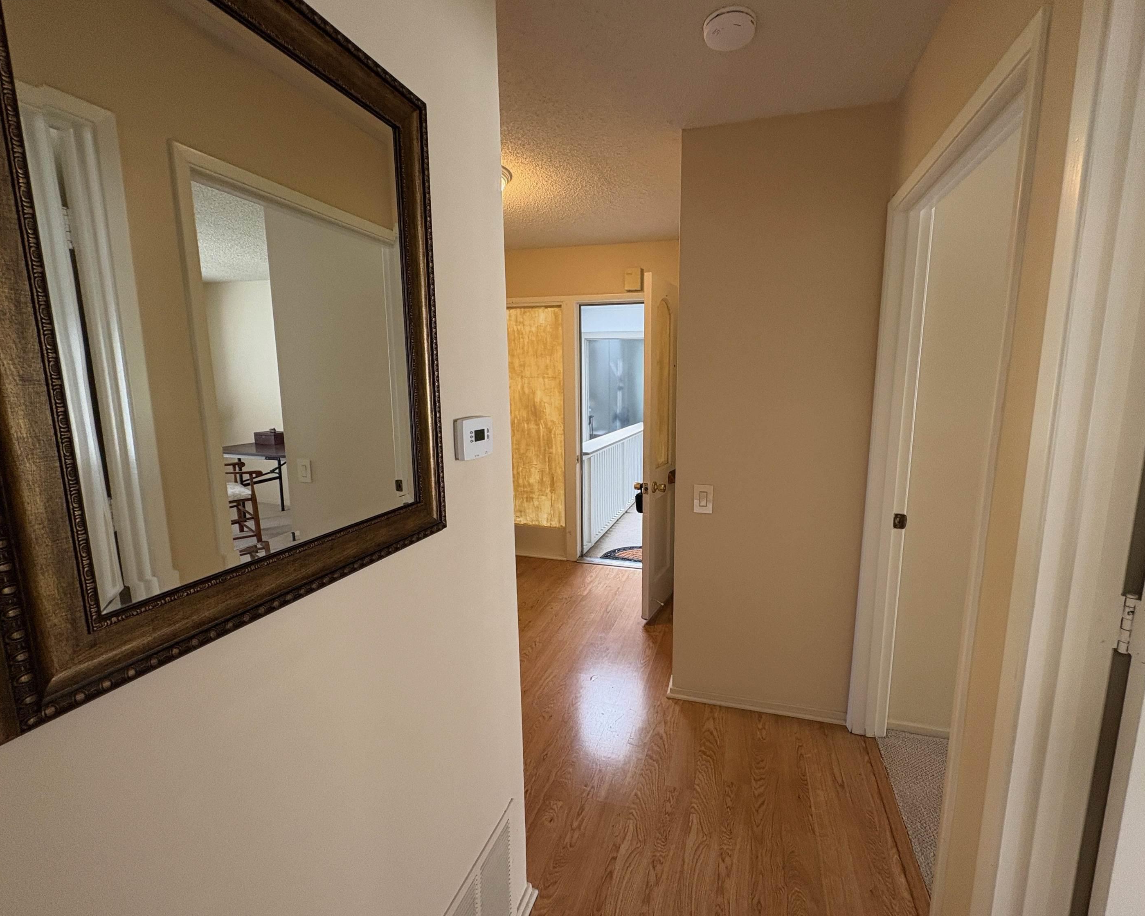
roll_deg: +0.2
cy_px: 458
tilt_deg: -8.3
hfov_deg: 96.6
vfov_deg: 84.0
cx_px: 617
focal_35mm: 15
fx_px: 508
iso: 200
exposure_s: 1/72
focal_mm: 2.22
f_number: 2.2
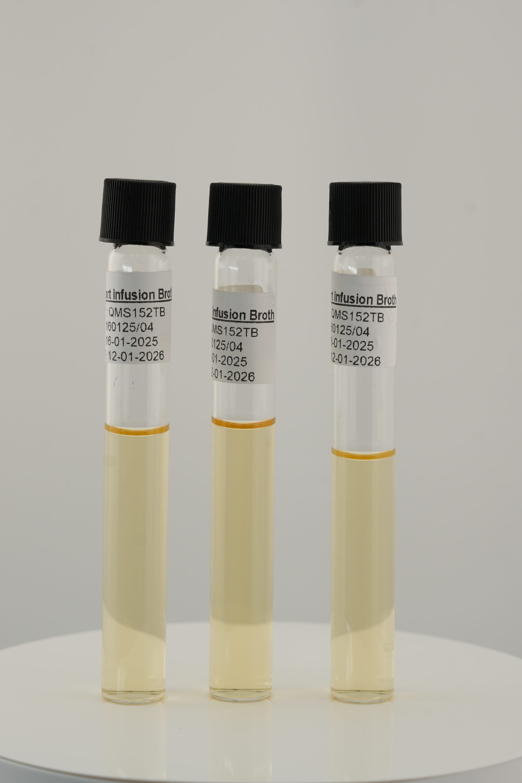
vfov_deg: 19.5
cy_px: 392
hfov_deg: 13.0
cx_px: 261
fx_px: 2283
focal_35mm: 105
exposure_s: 1/125
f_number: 8
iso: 100
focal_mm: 70
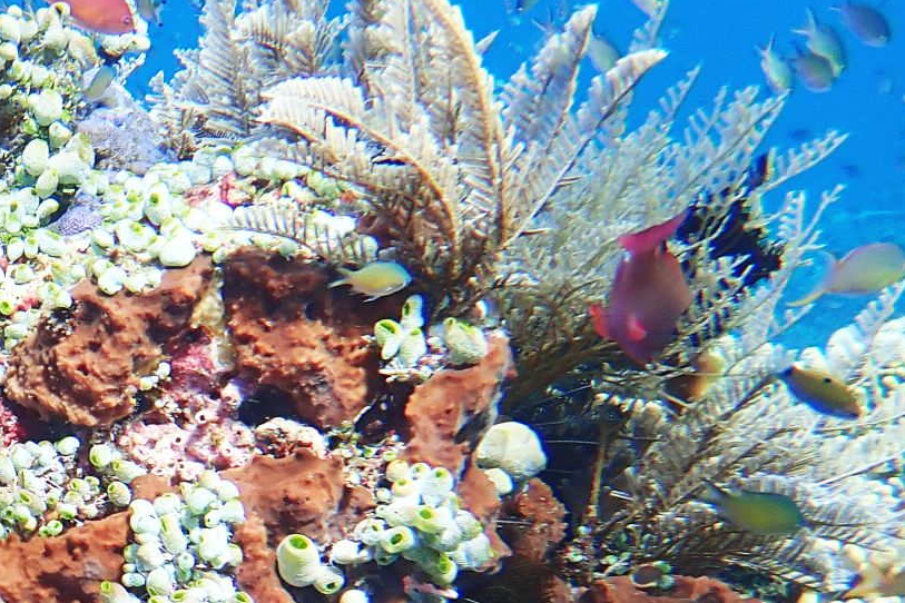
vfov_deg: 20.4
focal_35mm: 64
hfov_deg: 27.7
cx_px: -175
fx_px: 1609
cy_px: 635
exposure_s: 1/320
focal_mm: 4.5
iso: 100
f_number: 2.8
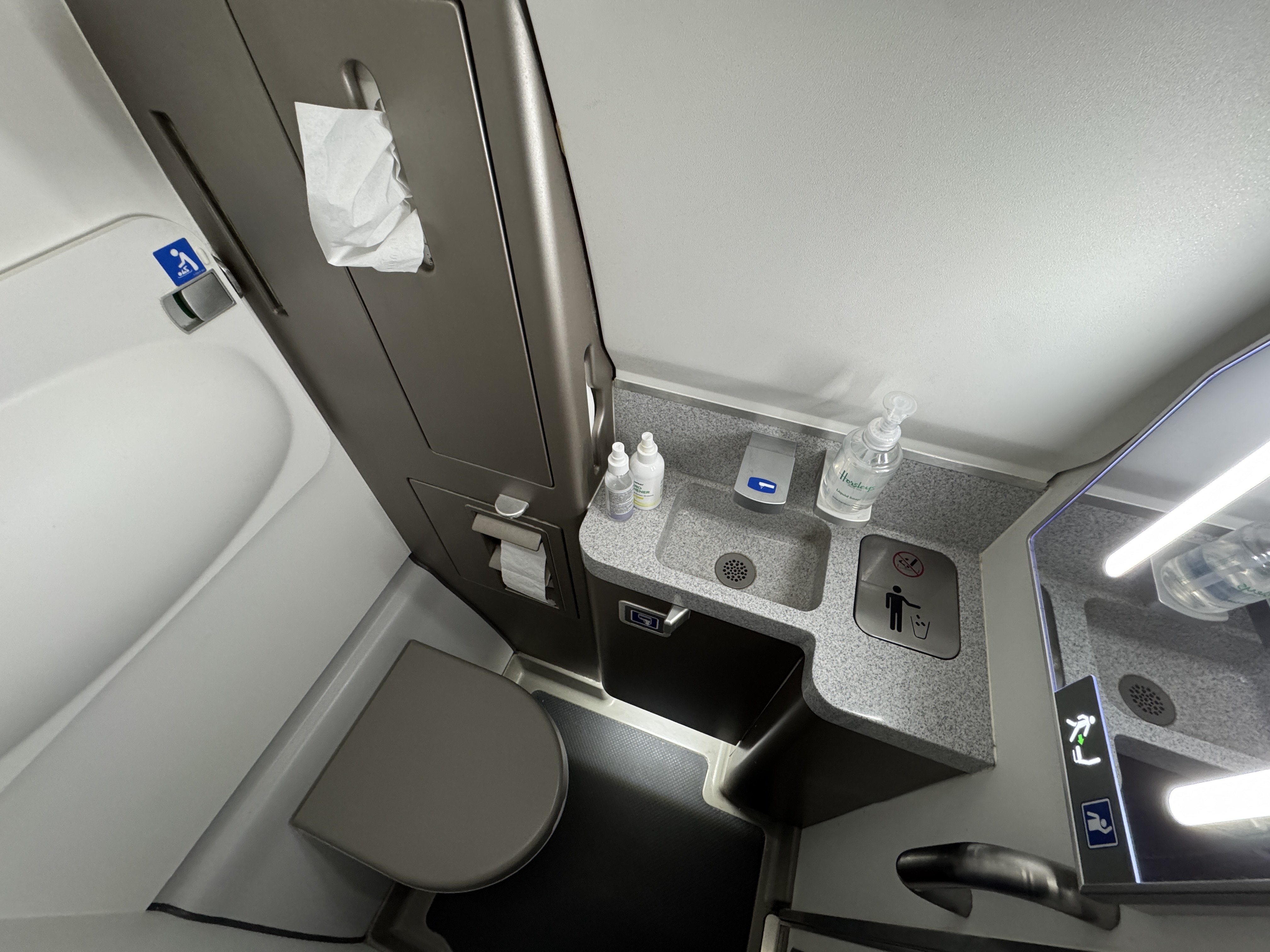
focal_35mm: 14
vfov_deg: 85.7
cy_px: 476
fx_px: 514
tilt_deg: -50.5
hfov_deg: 102.1
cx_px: 635
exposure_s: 1/80
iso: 320
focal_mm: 2.22
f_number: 2.2
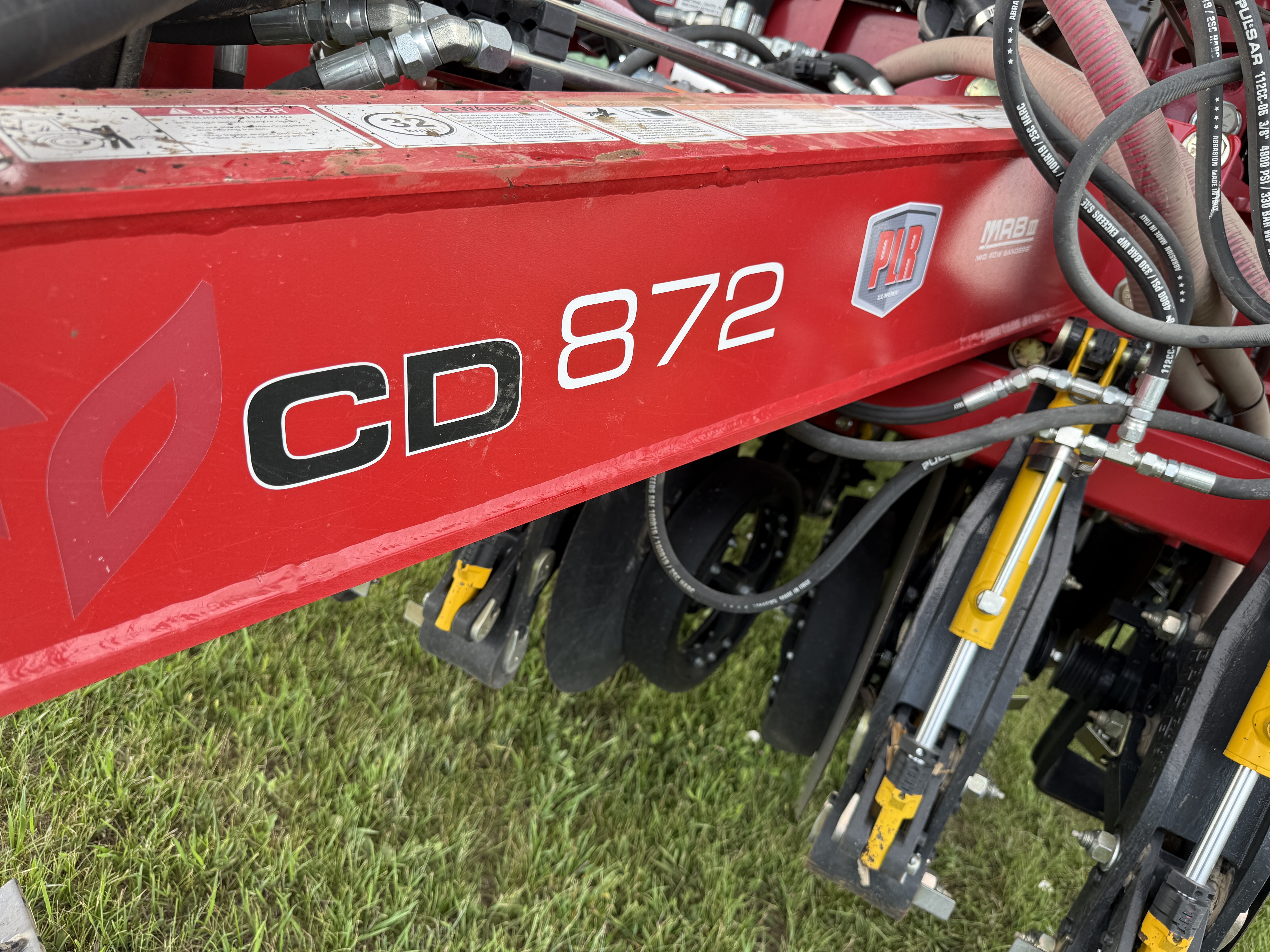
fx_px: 881
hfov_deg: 71.6
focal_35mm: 24
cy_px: 476
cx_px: 635
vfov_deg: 56.8
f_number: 1.78
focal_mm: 6.76
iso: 80
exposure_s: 1/261
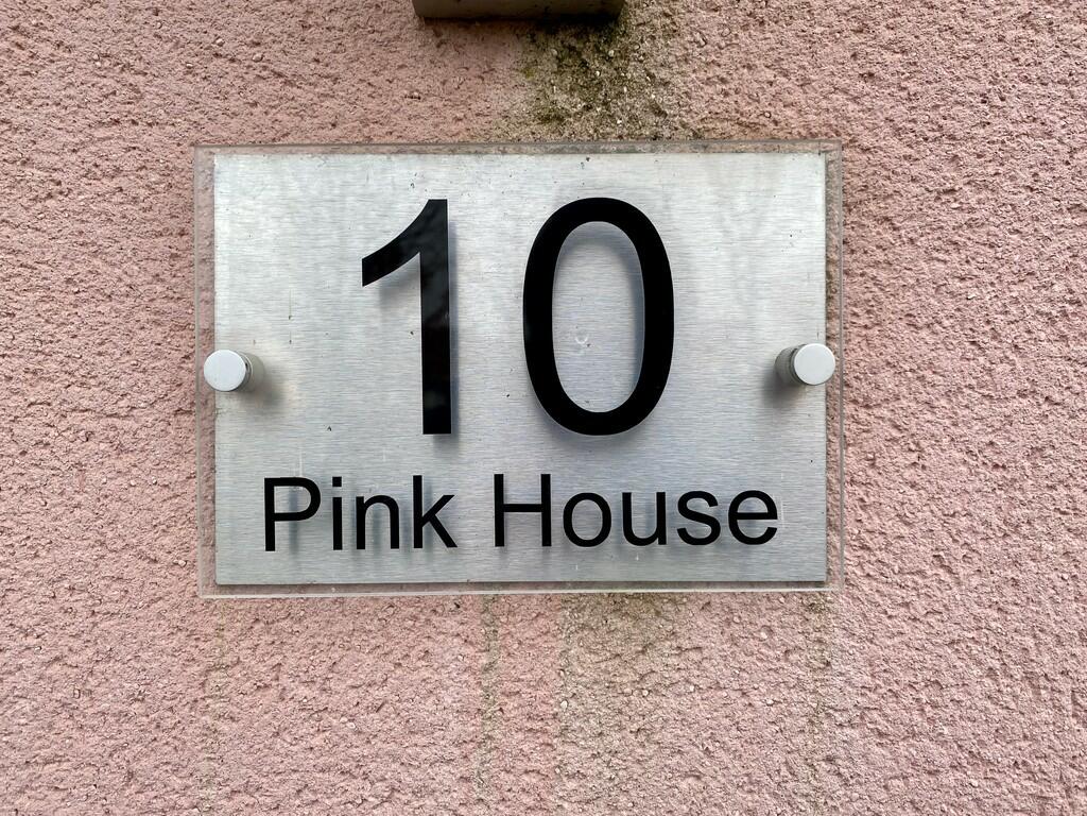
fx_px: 816
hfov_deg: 67.3
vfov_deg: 53.1
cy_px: 408
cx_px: 544
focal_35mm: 26
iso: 32
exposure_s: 1/305
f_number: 1.8
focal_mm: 4.25
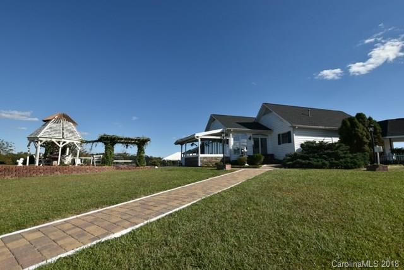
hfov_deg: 95.0
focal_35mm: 16
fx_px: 185
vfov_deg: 72.1
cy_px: 135
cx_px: 202
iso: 100
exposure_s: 1/1000
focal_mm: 11
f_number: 5
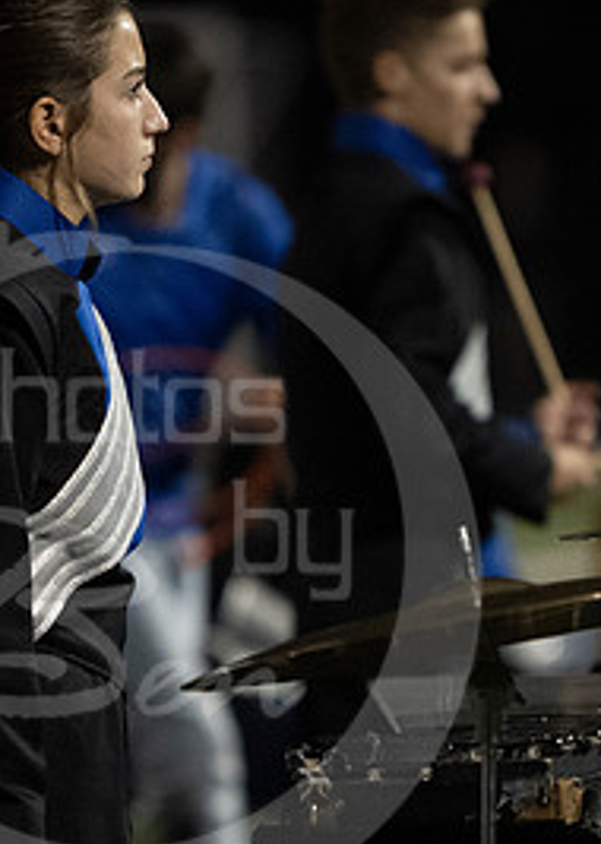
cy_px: 492
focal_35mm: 679
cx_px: 344
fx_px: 16266
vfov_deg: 3.0
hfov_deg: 2.1
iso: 4000
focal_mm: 200
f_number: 2.8
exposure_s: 1/1000
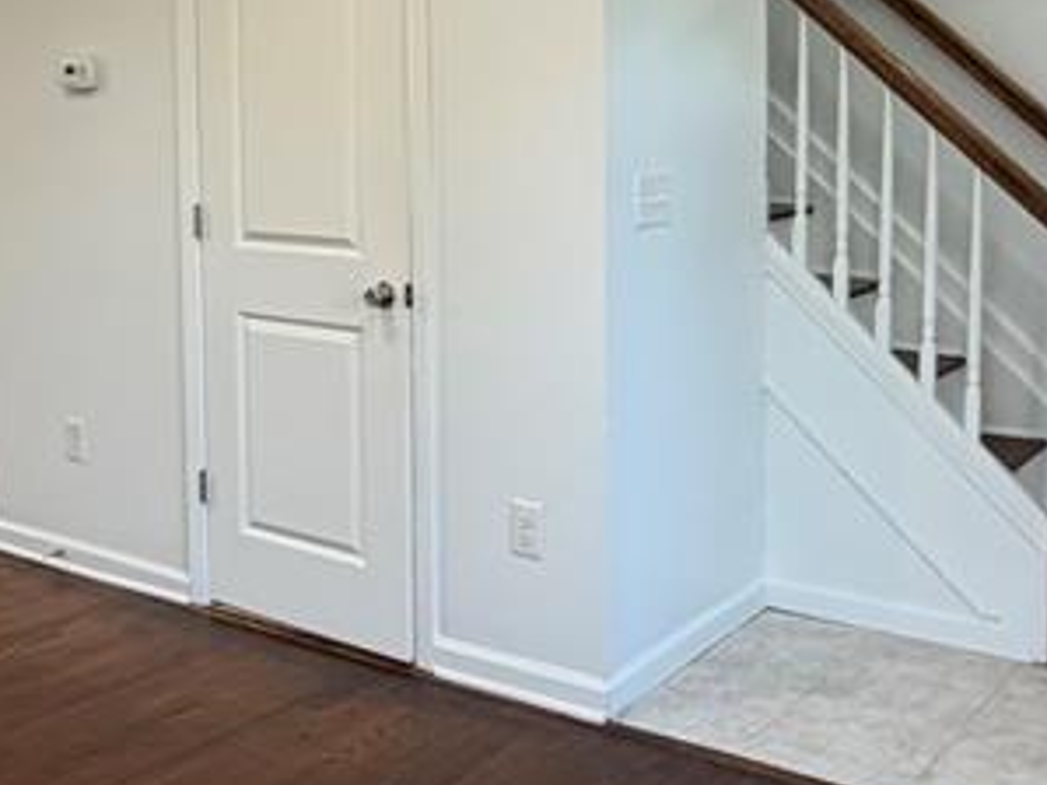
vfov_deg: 29.8
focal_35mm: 48
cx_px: 322
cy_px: 214
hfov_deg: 39.1
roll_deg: +1.8
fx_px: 1451
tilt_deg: -4.7
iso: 320
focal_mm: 2.22
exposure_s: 1/120
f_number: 2.2
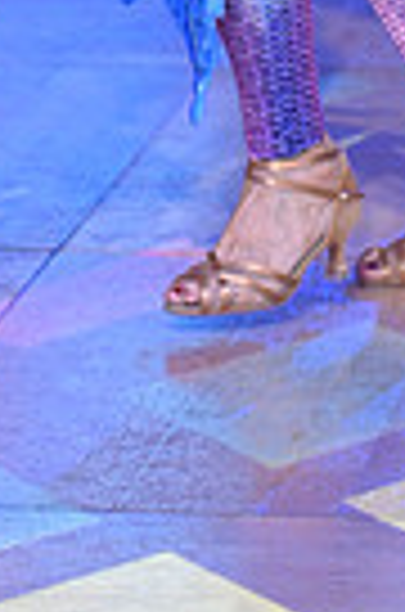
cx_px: -25
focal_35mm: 368
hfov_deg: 3.7
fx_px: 6241
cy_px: -508
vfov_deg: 5.5
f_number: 4
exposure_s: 1/250
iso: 1250
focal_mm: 86
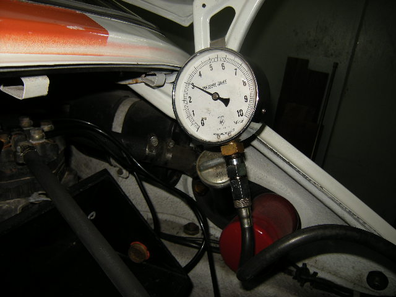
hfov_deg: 63.4
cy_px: 148
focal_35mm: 28
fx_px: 320
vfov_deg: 49.7
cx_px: 198
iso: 64
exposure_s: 1/60
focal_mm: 4.7
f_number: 2.8
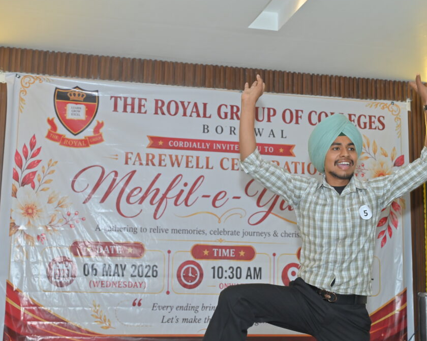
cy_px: 170
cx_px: 240
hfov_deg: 33.5
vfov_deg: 27.1
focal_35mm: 56
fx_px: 708
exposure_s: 1/160
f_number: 5.6
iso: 1250
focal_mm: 49
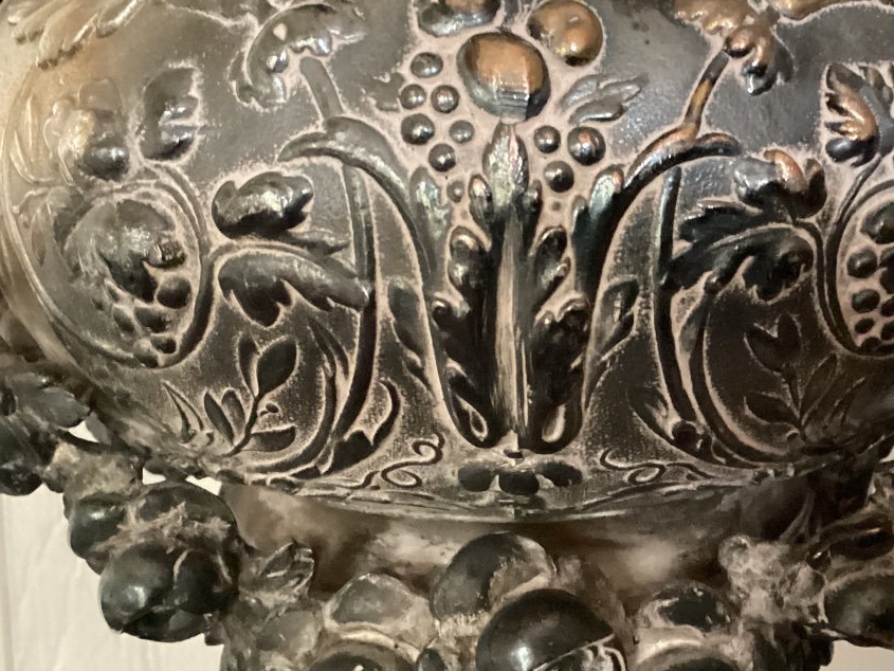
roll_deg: -2.6
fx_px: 1137
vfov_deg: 32.8
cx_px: 527
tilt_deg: -12.7
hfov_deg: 42.8
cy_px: 276
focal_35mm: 44
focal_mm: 3.3
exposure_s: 1/17
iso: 800
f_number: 2.4
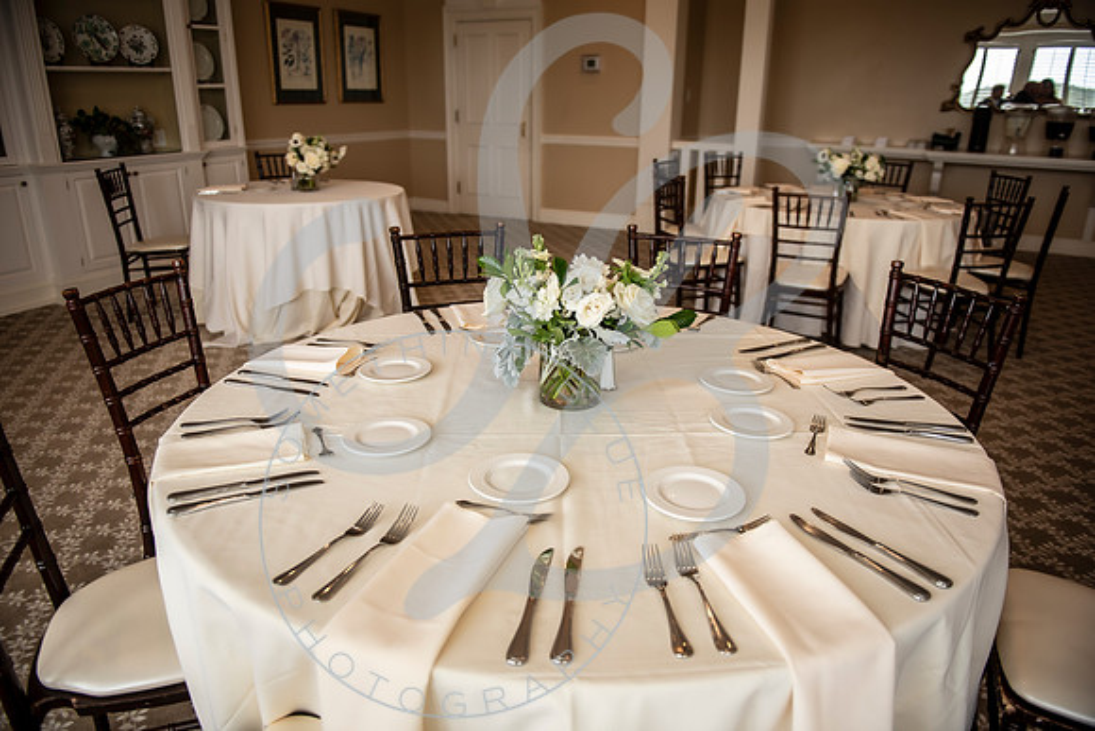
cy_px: 366
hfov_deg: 73.7
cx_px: 548
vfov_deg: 53.2
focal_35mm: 24
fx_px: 730
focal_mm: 24
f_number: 2.8
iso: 100
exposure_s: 1/160
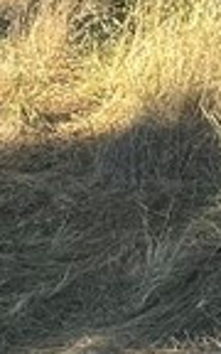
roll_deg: -1.3
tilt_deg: +1.3
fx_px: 1744
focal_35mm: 181
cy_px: -300
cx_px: 1130
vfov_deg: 10.8
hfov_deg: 5.4
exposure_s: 1/1212
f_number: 1.78
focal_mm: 6.86
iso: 80
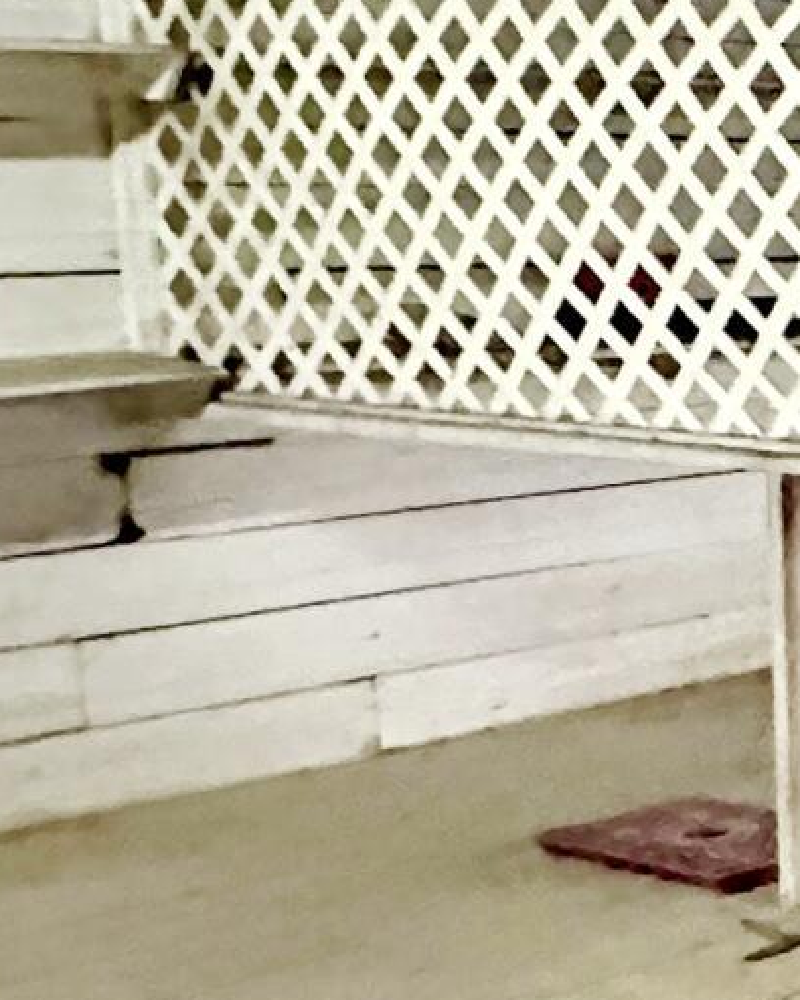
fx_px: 2397
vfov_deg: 23.6
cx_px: 2060
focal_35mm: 81
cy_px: 502
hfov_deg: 12.9
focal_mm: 2.22
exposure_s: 1/30
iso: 2000
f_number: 2.2
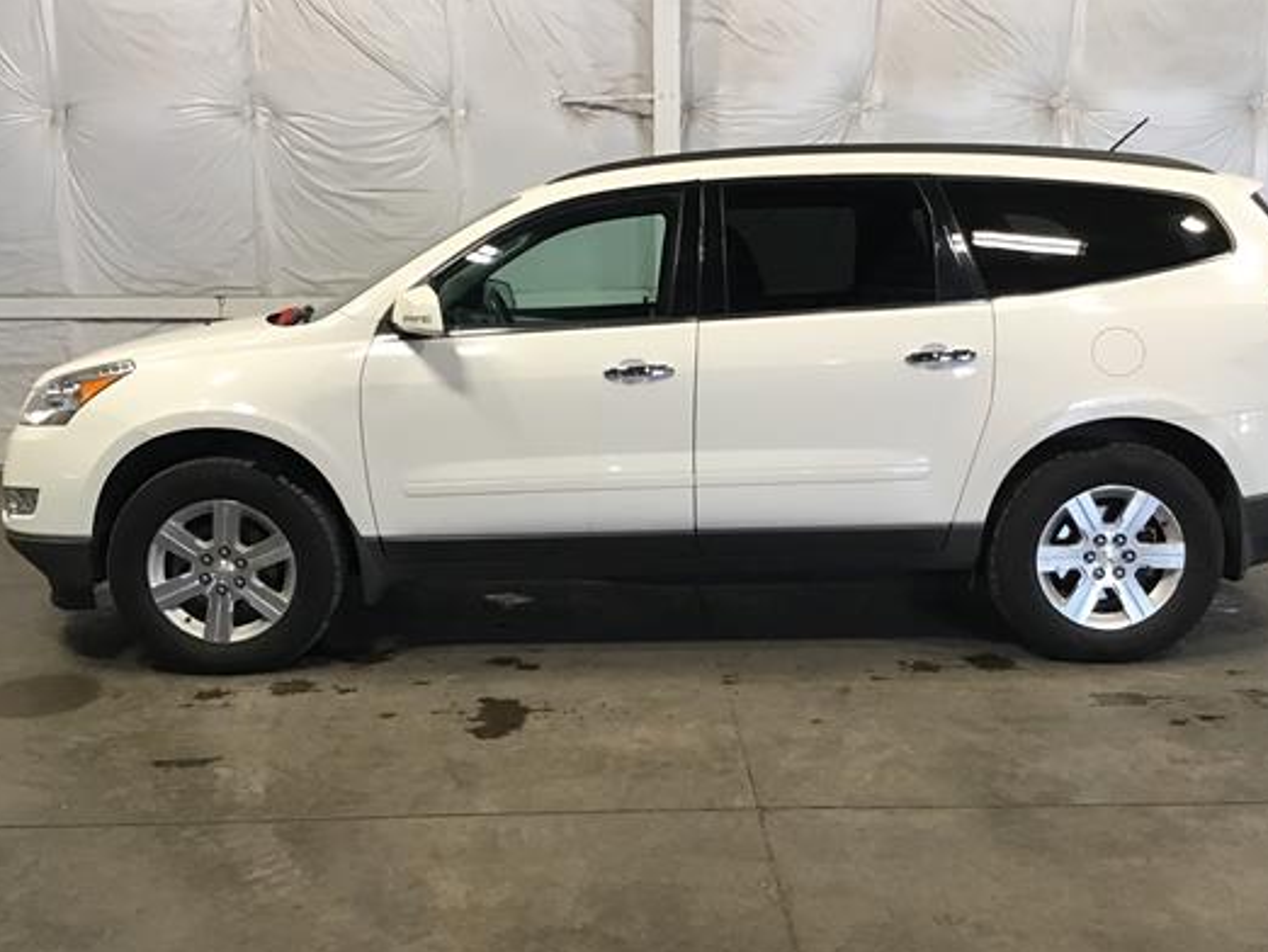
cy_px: 537
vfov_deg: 37.7
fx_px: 1393
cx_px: 641
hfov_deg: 49.0
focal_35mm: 38
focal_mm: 3.3
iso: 50
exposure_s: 1/30
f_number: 2.4
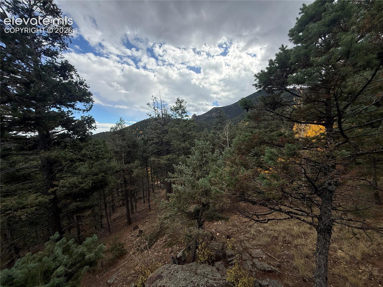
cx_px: 192
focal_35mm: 14
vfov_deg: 85.7
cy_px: 144
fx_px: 155
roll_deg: +2.5
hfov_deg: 102.1
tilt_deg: -2.5
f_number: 2.2
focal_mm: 2.22
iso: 64
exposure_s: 1/1745
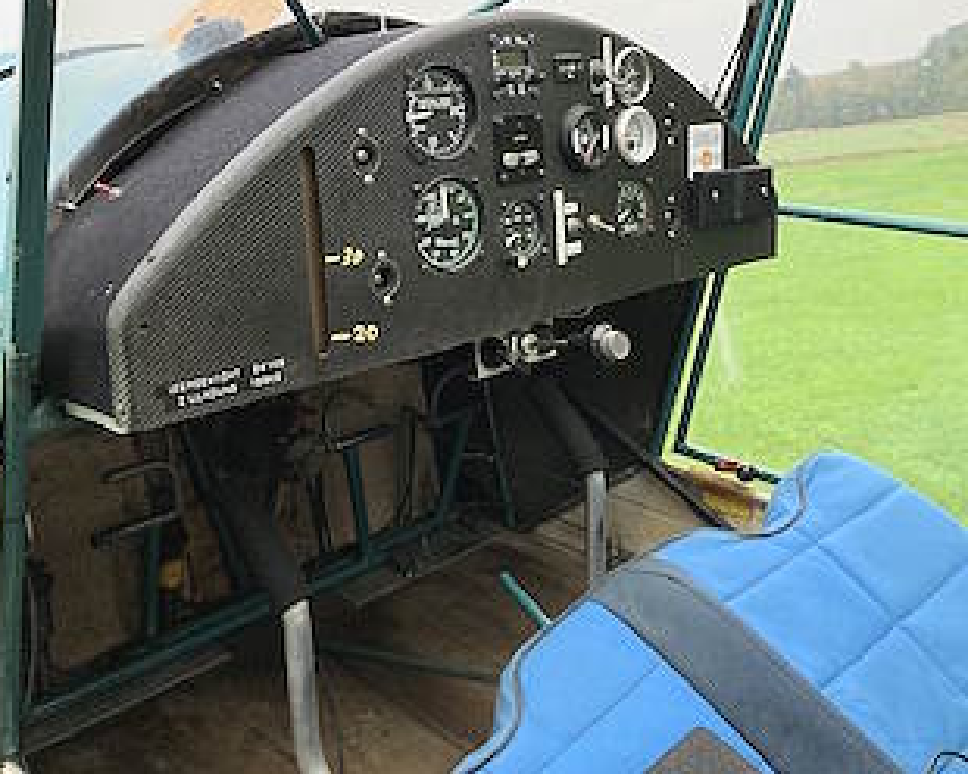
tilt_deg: -2.5
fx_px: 1060
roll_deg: +6.9
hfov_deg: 49.1
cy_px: 184
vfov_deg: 39.0
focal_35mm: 37
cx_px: 486
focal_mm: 3.99
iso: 80
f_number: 1.8
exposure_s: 1/121
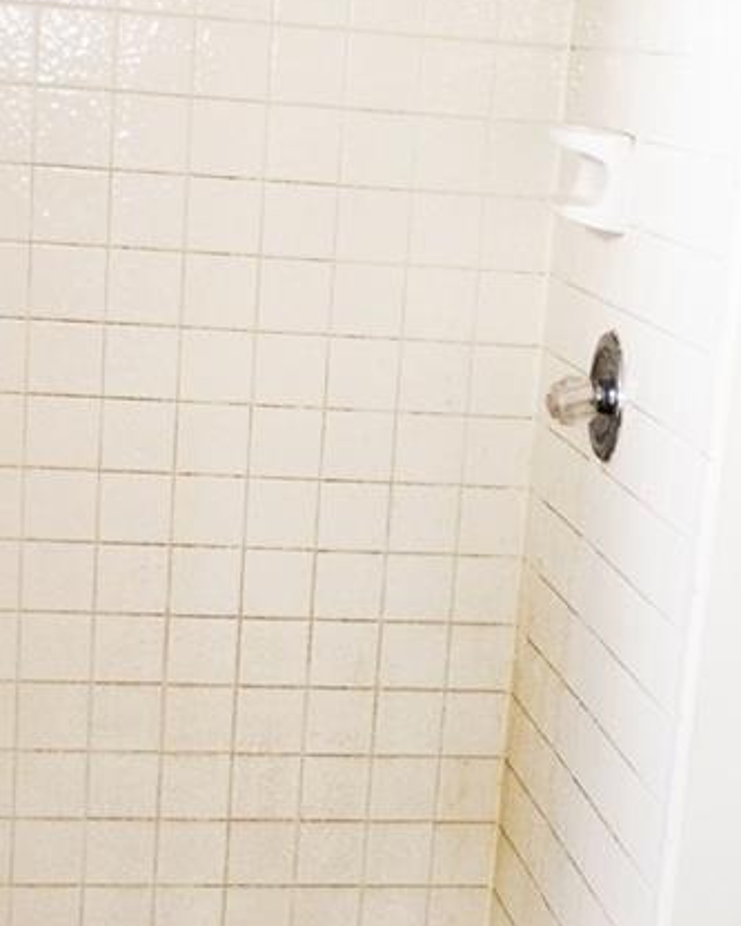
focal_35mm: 79
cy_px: 643
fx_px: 2165
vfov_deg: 24.0
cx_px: 433
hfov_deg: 19.4
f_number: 1.8
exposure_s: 1/30
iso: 450
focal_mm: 4.27
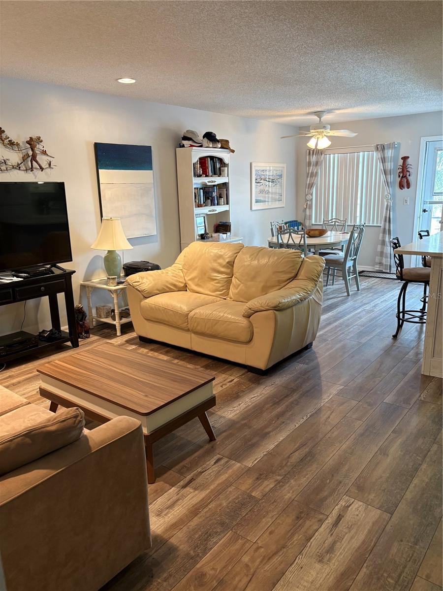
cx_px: 222
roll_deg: +2.0
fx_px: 444
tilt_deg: -14.4
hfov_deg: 53.1
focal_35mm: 26
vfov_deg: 67.3
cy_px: 296
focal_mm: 5.96
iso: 160
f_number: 1.6
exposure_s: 1/60
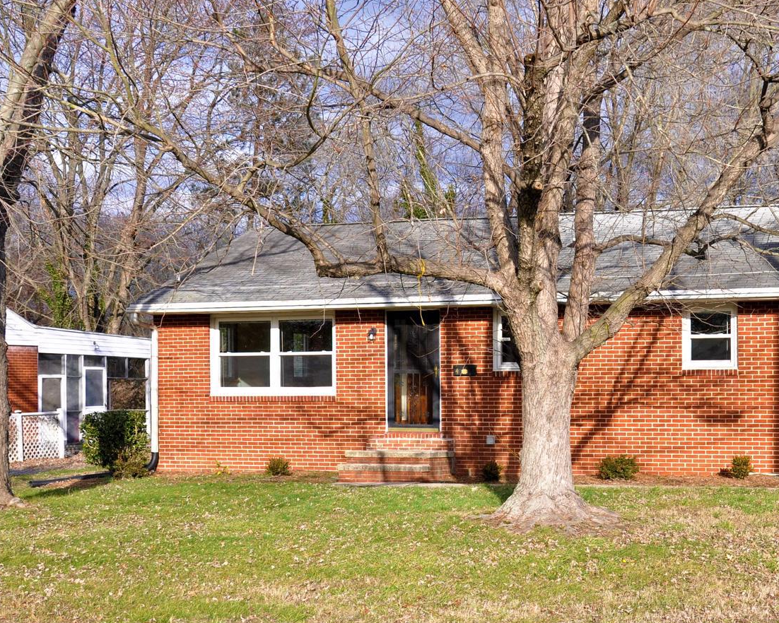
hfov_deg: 33.7
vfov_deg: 27.6
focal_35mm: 55
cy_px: 398
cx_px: 558
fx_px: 1265
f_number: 8
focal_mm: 21
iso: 200
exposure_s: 1/250
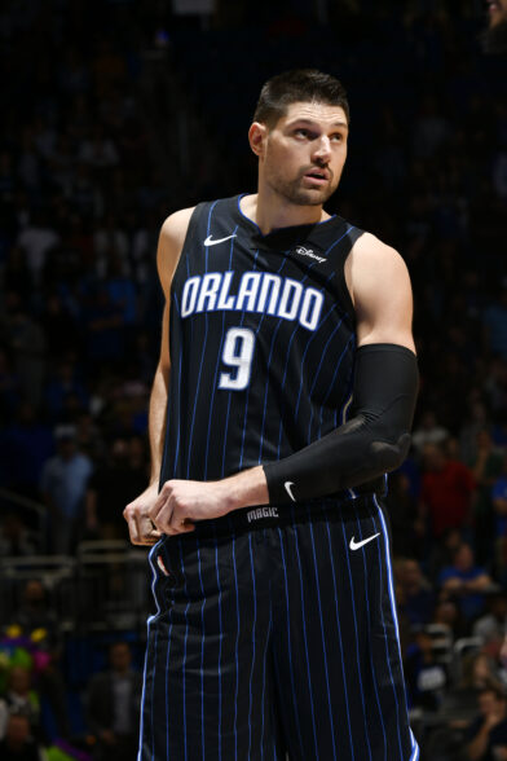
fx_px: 4436
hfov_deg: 6.5
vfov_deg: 9.8
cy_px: 380
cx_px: 254
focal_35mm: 210
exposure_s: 1/160
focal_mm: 140
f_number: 6.3
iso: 160
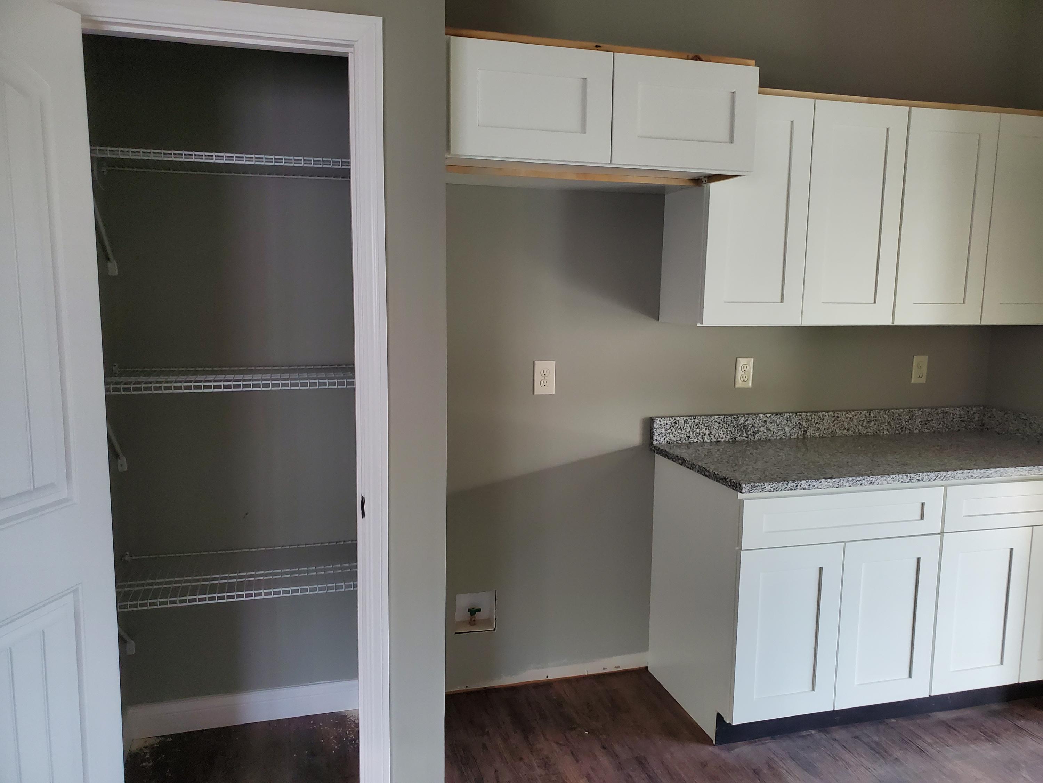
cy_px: 392
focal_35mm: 26
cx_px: 522
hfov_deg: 67.3
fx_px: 783
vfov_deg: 53.1
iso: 320
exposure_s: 1/120
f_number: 2.4
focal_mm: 4.3
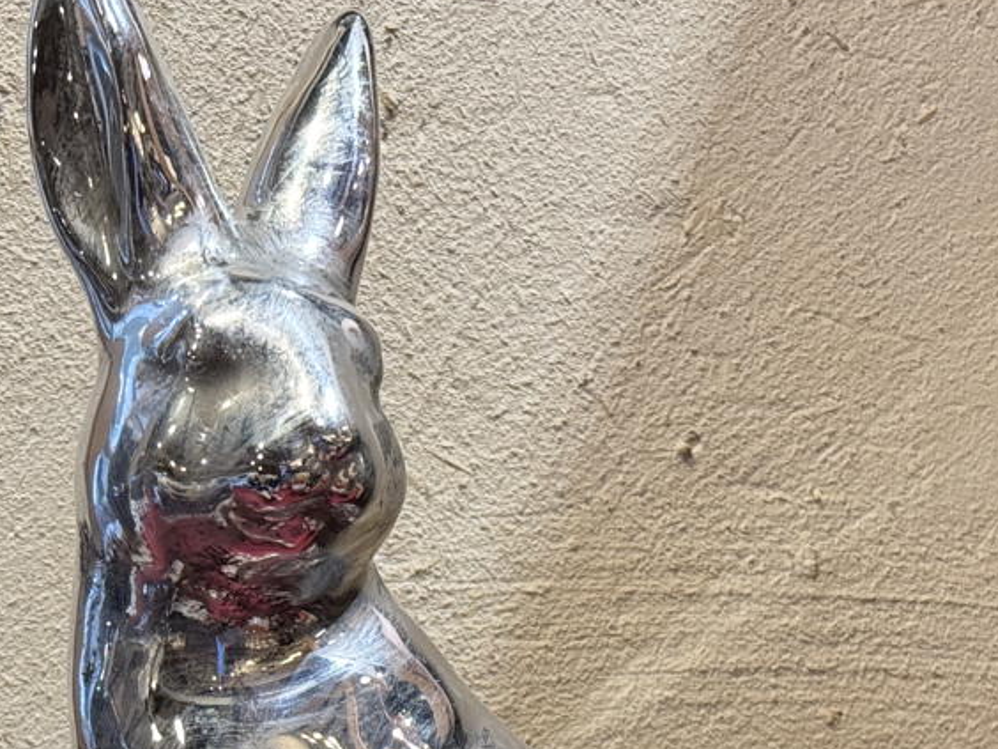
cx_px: 356
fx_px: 3143
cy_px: 744
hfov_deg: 18.0
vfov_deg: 13.4
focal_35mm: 109
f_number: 1.78
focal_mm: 6.76
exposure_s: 1/50
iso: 250
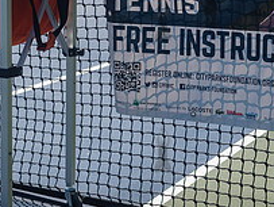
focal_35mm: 96
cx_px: 162
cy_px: 17
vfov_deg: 15.3
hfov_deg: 20.4
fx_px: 761
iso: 200
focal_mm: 35
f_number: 4
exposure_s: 1/1600
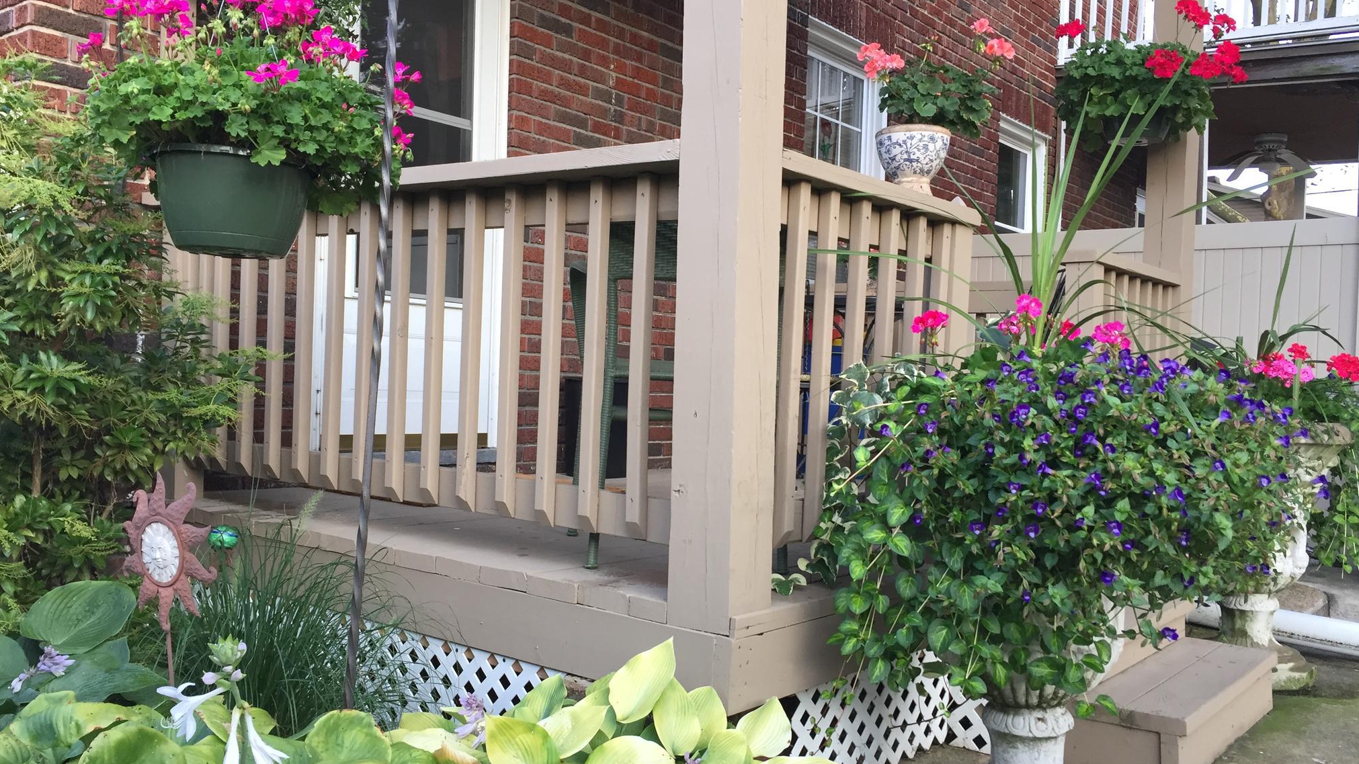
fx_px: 1153
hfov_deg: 61.0
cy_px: 400
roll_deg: -2.1
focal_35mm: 32
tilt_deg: -0.7
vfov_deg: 36.7
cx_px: 684
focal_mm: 4.15
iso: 32
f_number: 2.2
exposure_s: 1/40
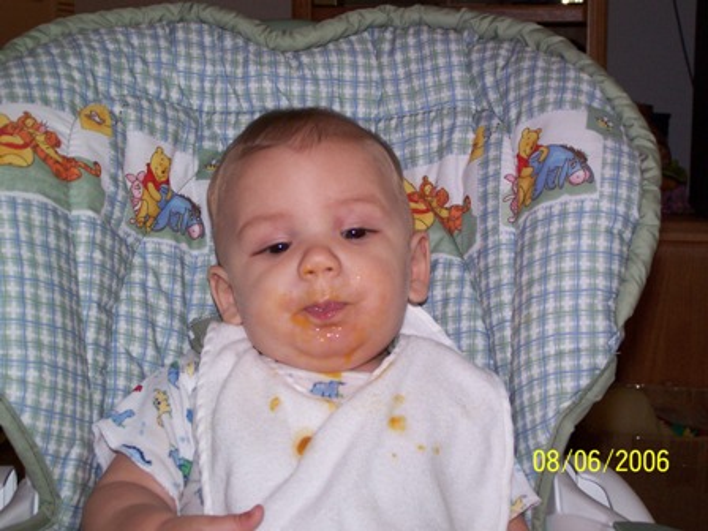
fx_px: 1370
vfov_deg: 21.9
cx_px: 354
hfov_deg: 29.0
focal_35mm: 67
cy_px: 266
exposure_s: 1/60
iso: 140
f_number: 3.2
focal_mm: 11.1
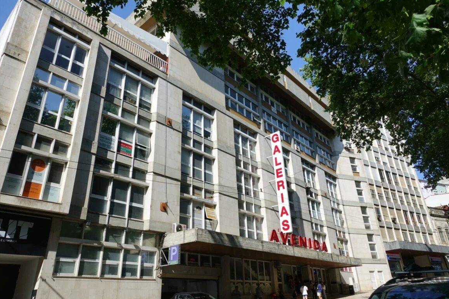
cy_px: 145
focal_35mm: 25
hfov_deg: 71.5
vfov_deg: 51.3
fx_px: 312
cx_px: 224
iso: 100
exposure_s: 1/800
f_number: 4
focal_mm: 8.8
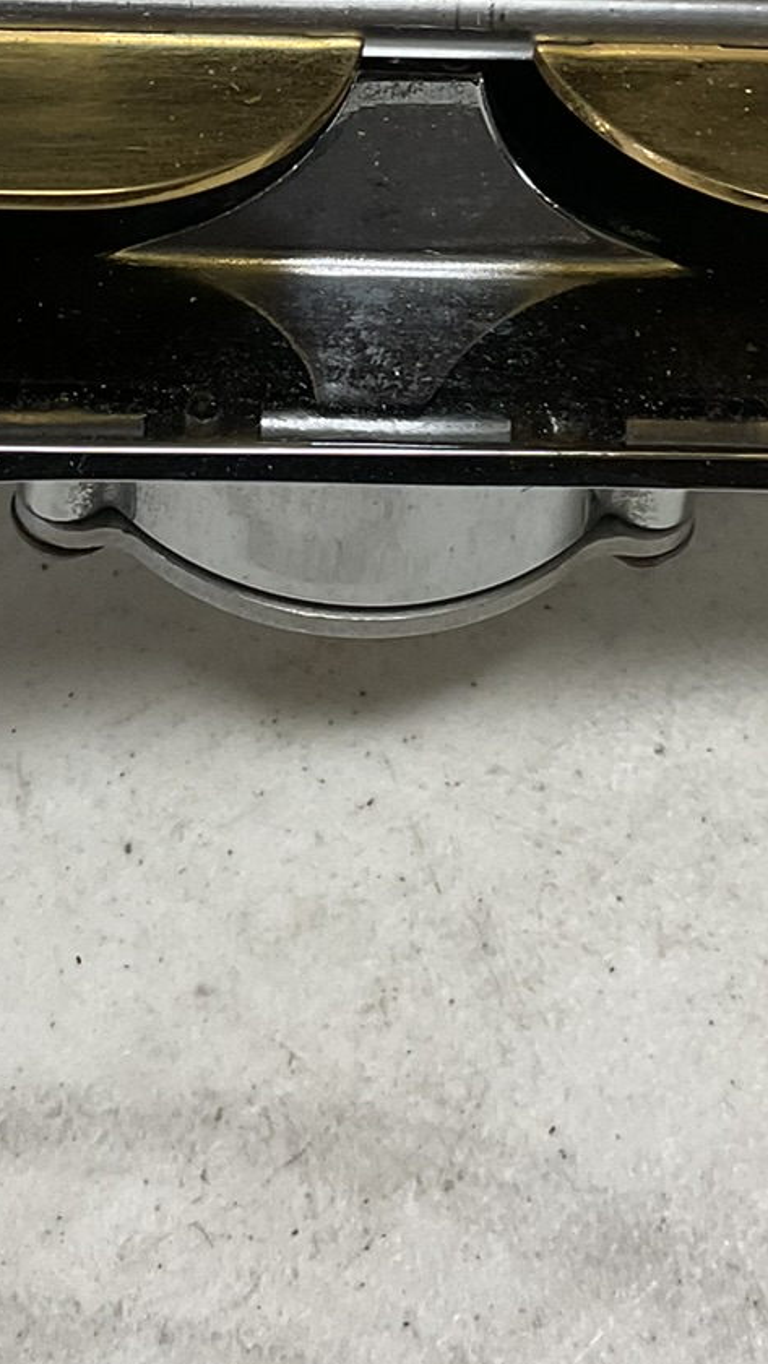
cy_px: 24
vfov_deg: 26.2
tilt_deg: -57.6
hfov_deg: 15.7
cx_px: 302
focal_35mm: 77
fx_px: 2785
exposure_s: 1/60
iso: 64
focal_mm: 3
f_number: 1.8
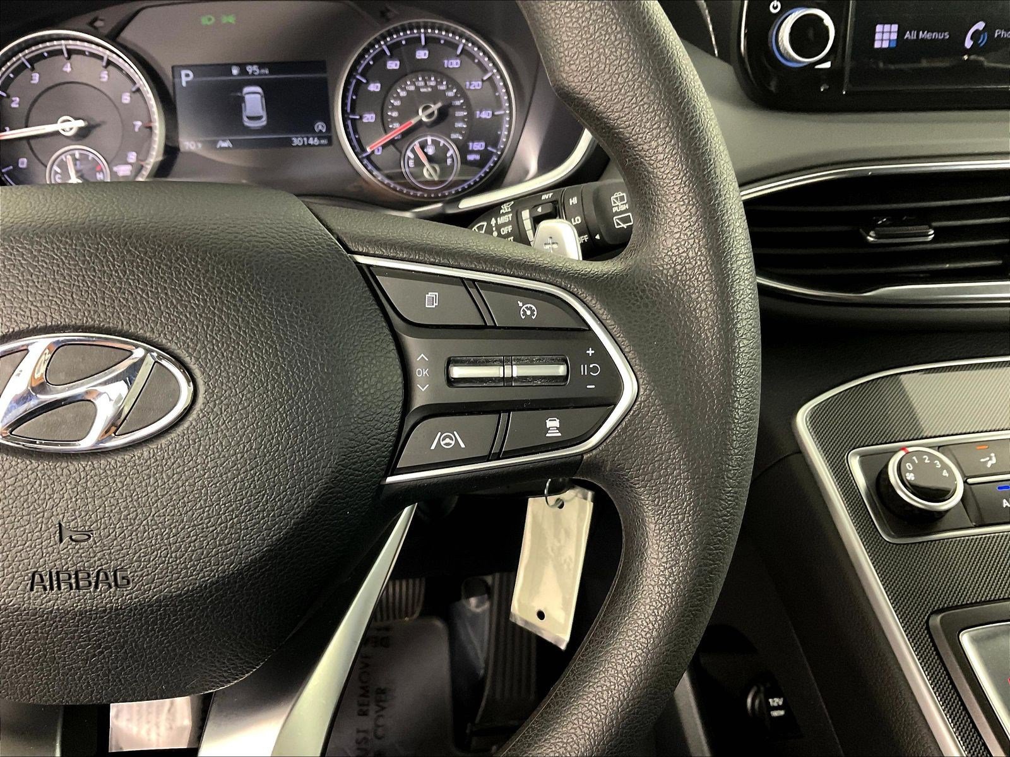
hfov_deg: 61.7
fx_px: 846
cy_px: 378
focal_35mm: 29
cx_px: 505
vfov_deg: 48.2
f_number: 1.8
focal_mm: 3
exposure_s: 1/40
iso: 320
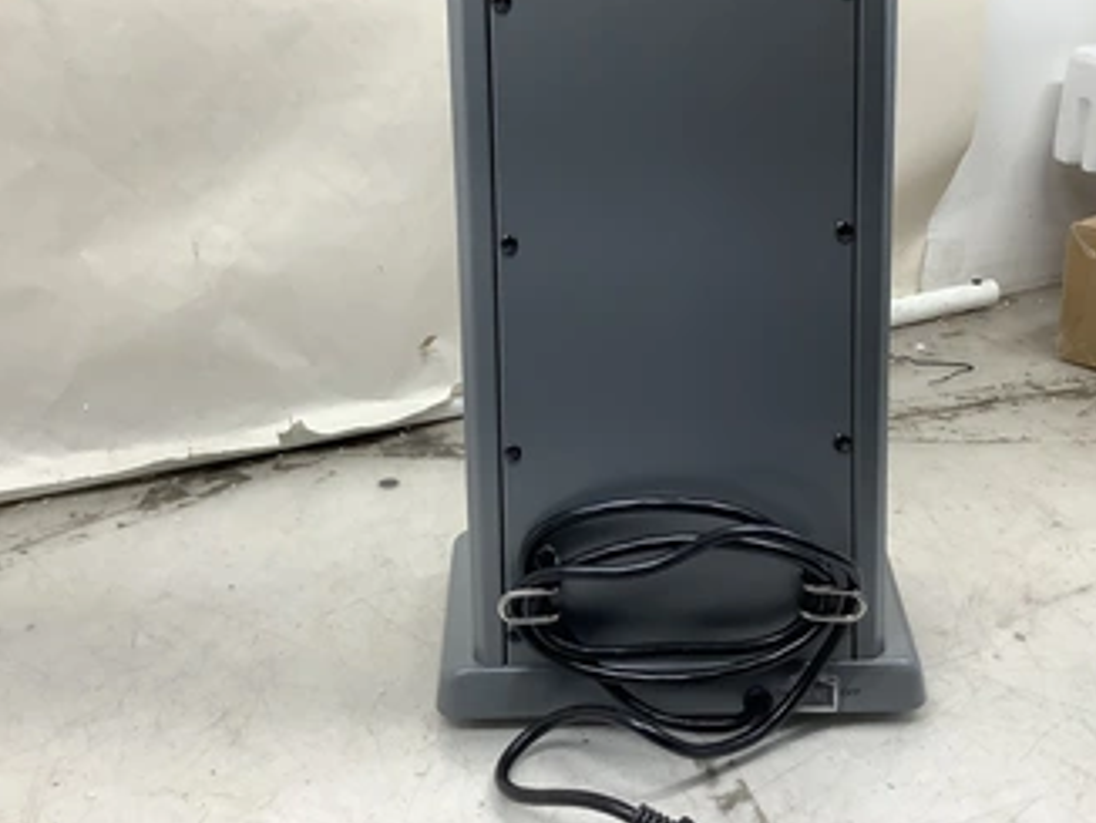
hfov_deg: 48.9
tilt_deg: -20.9
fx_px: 1204
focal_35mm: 38
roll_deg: +1.3
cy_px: 427
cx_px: 588
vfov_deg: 37.8
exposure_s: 1/100
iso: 80
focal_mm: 3.3
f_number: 2.4
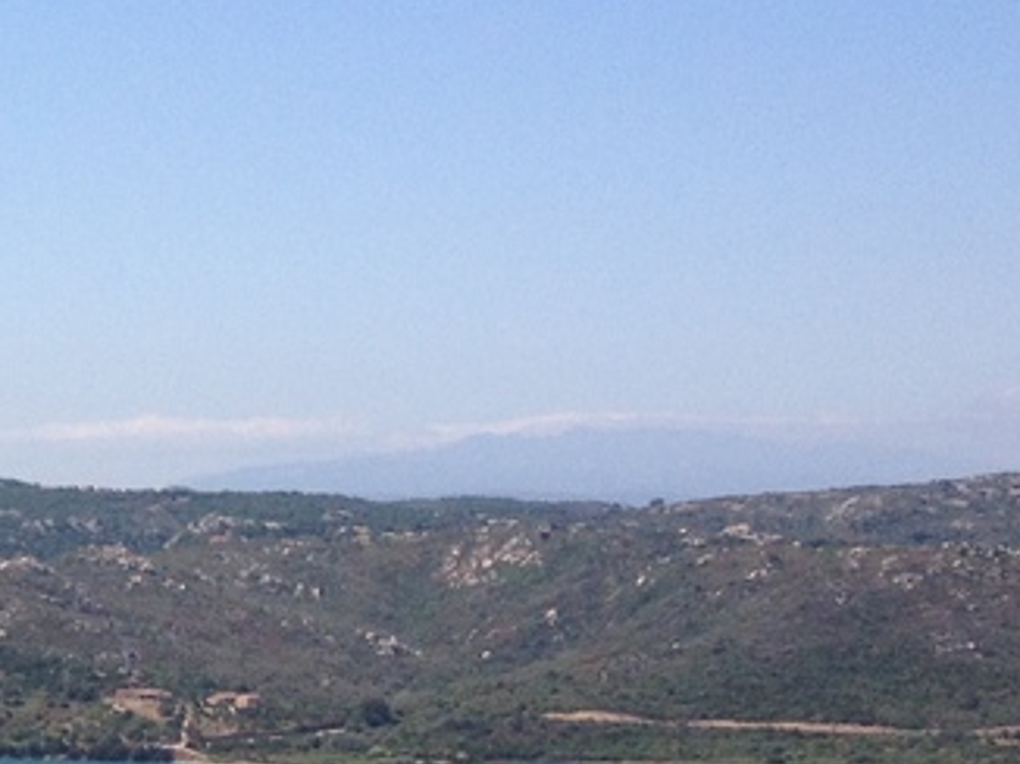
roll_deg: +0.8
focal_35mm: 129
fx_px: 3798
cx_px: -701
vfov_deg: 11.5
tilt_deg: -2.9
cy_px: 545
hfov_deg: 13.9
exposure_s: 1/2045
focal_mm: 4.28
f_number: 2.4
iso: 50
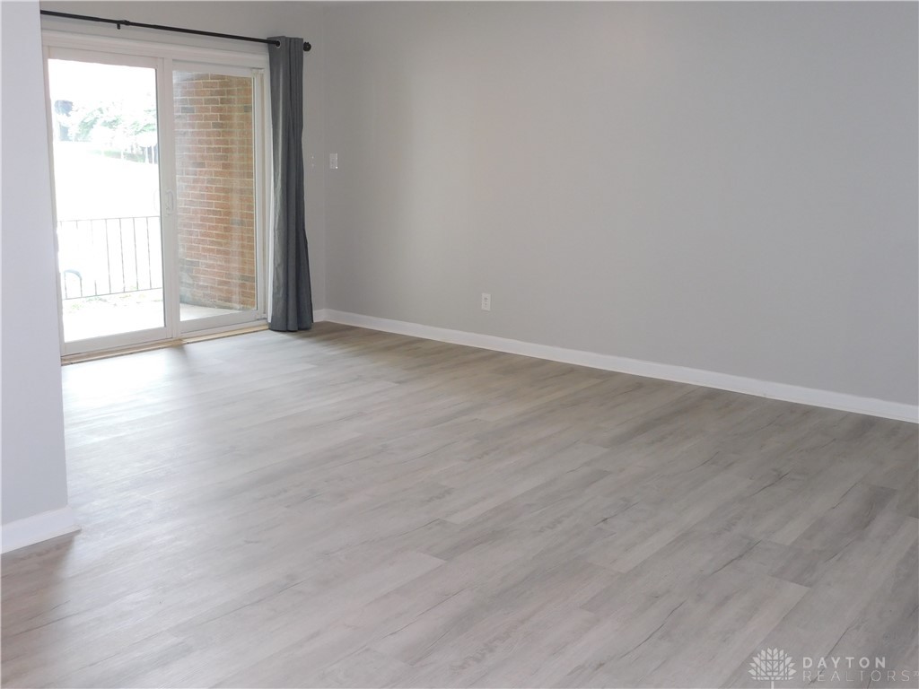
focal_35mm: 36
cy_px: 344
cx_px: 460
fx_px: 956
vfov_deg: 39.7
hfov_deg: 51.4
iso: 180
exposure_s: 1/30
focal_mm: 6.3
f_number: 3.5
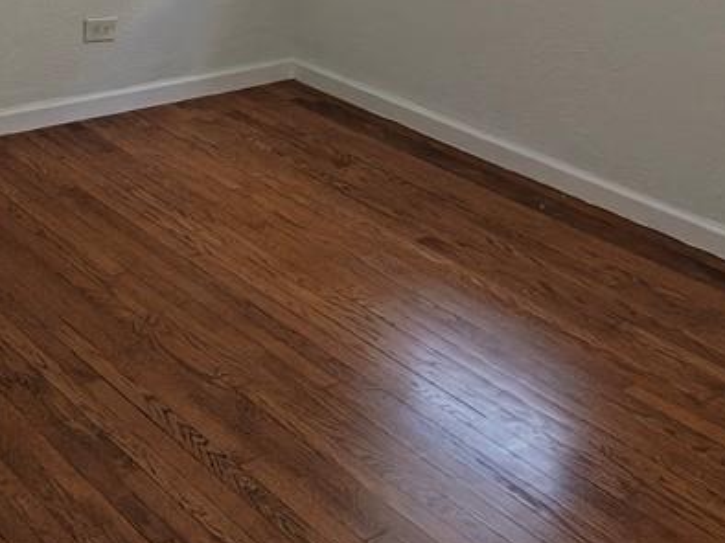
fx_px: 1361
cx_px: 191
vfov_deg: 20.0
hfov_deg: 29.4
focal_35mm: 65
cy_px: -228
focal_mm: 2.31
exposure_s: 1/120
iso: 160
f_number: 2
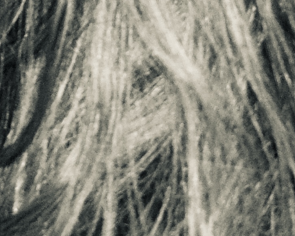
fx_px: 2417
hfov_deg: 6.9
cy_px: -522
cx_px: -79
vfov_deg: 5.2
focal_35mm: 277
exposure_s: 1/60
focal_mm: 24
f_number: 4
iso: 1600
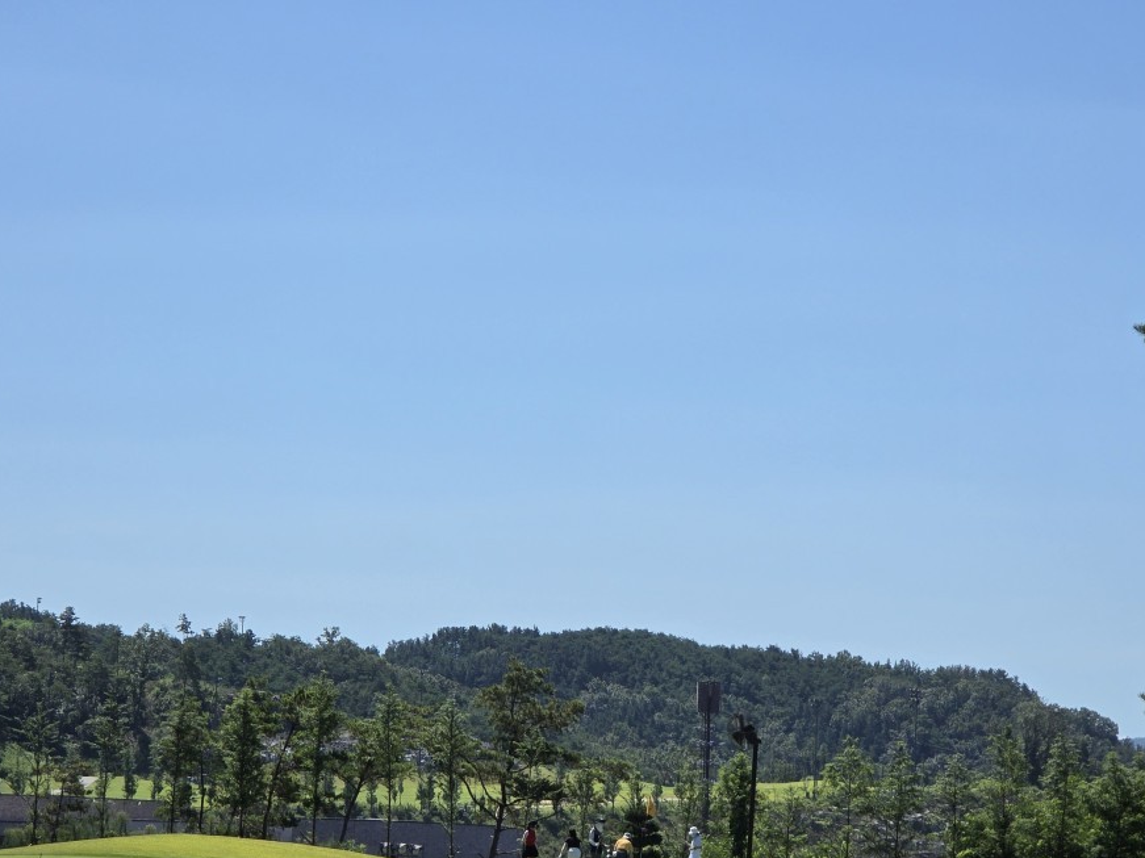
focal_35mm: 169
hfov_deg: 11.7
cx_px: 580
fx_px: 5589
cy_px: 526
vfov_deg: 8.8
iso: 64
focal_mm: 18.6
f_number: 3.4
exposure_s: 1/2384
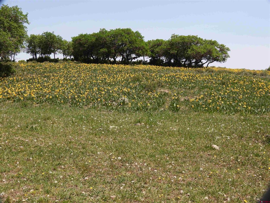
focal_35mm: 47
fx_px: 367
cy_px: 102
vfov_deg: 30.9
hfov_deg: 40.4
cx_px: 135
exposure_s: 1/1250
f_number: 3.2
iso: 100
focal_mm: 8.4
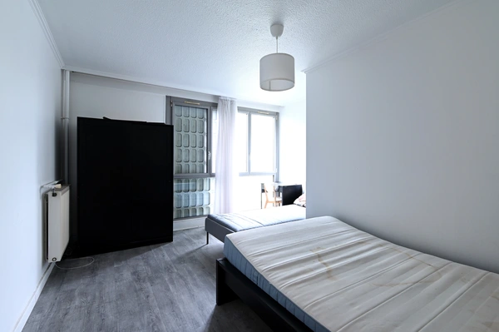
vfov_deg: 73.6
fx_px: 222
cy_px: 166
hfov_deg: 96.8
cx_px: 250
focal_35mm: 16
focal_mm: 16
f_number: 11
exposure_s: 1/1.3
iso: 400
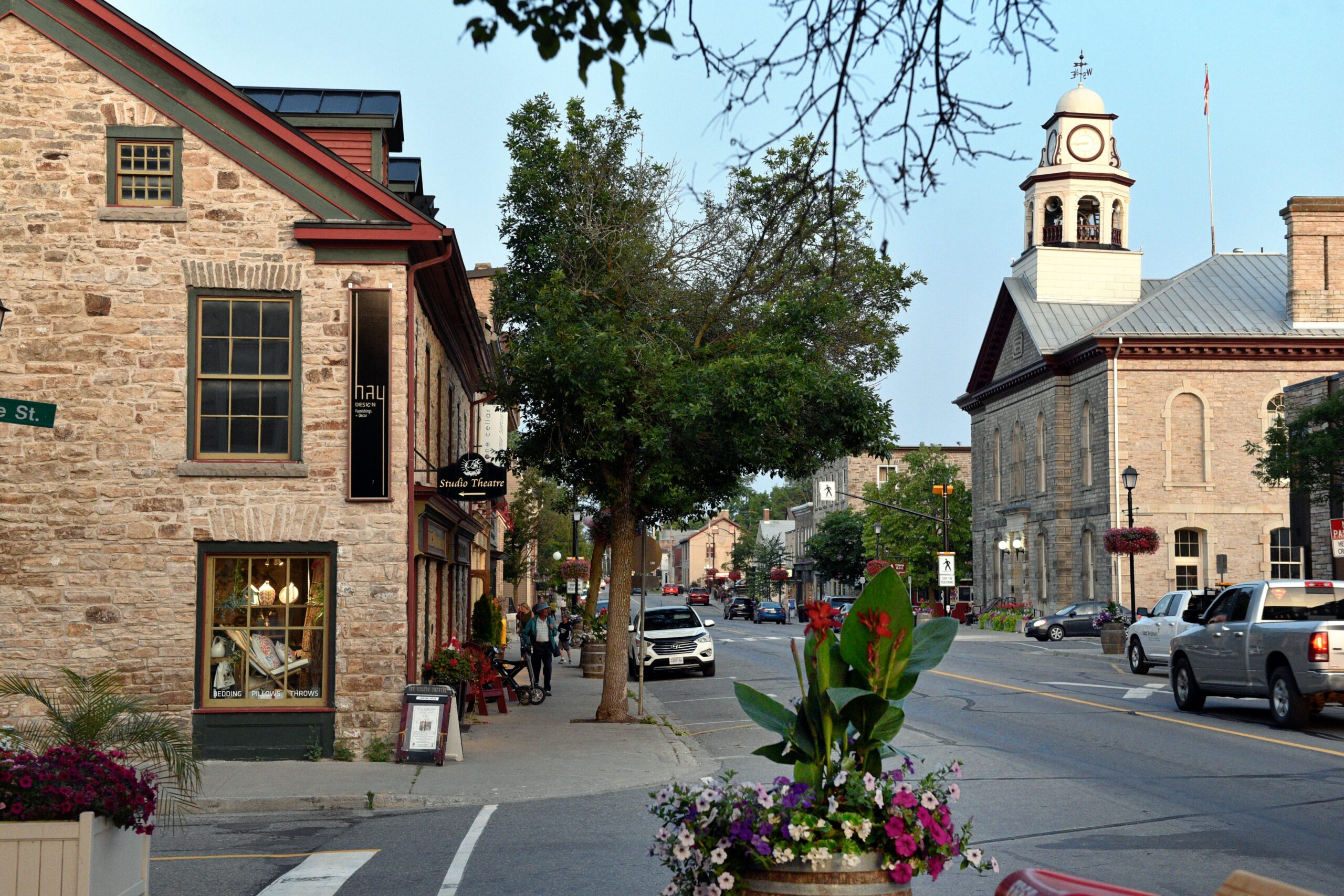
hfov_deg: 39.6
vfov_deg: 27.0
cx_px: 672
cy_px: 448
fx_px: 1867
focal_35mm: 50
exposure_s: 1/125
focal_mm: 50
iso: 3200
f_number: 5.6
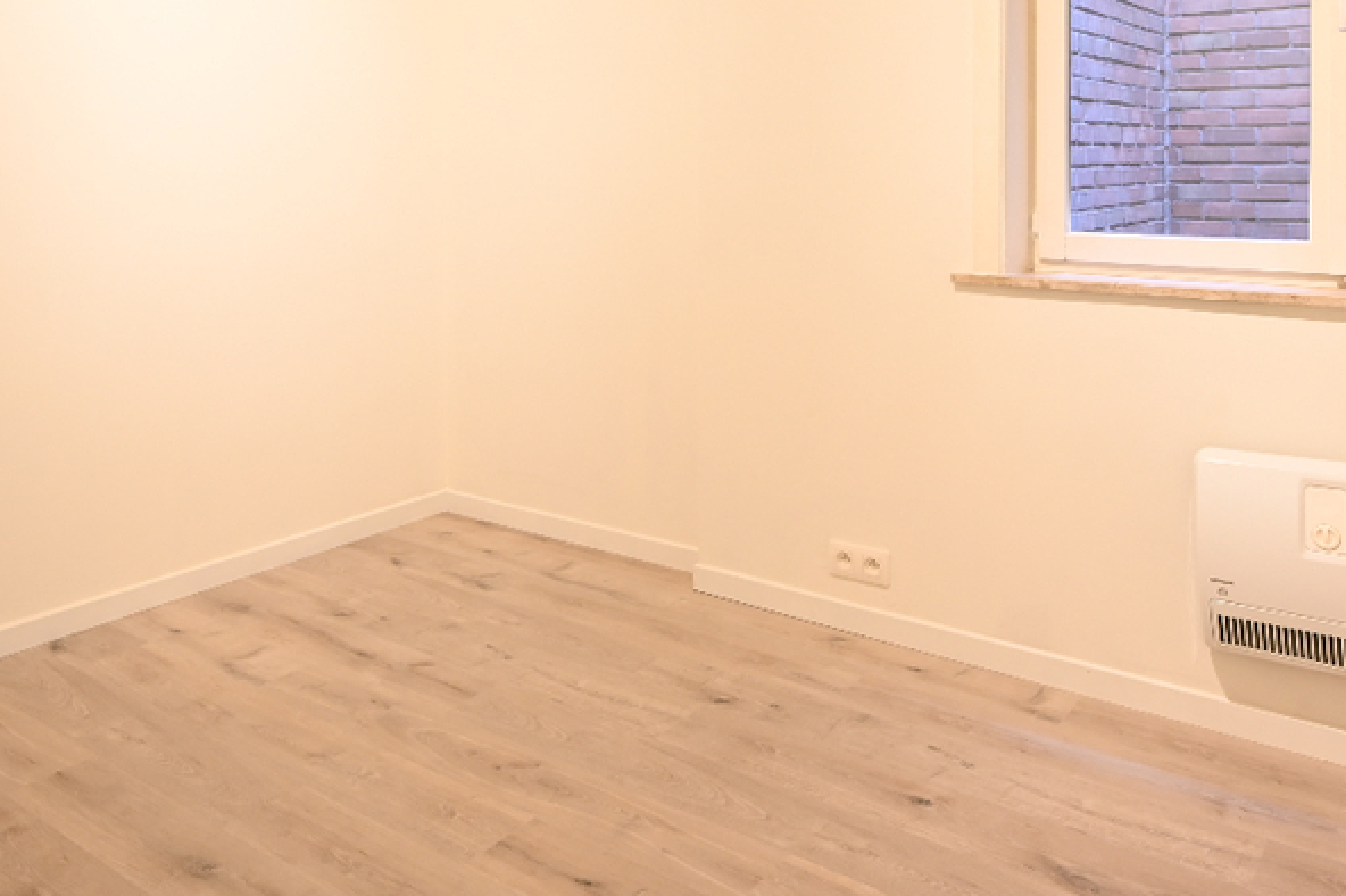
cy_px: 184
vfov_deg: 39.5
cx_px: 508
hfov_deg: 58.0
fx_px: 1196
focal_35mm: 32
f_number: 4
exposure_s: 1/15
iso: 560
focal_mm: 14
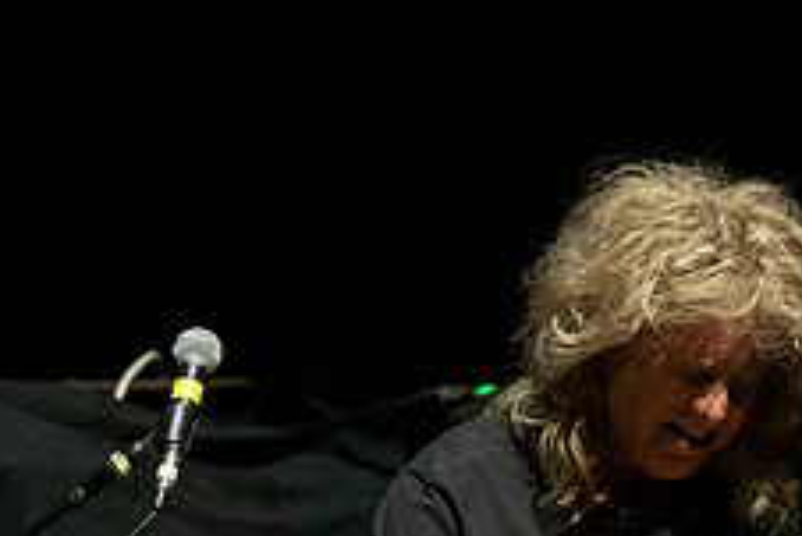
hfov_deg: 2.0
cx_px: 621
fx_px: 22581
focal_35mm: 1013
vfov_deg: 1.4
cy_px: 541
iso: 3200
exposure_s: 1/250
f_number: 5.6
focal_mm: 394
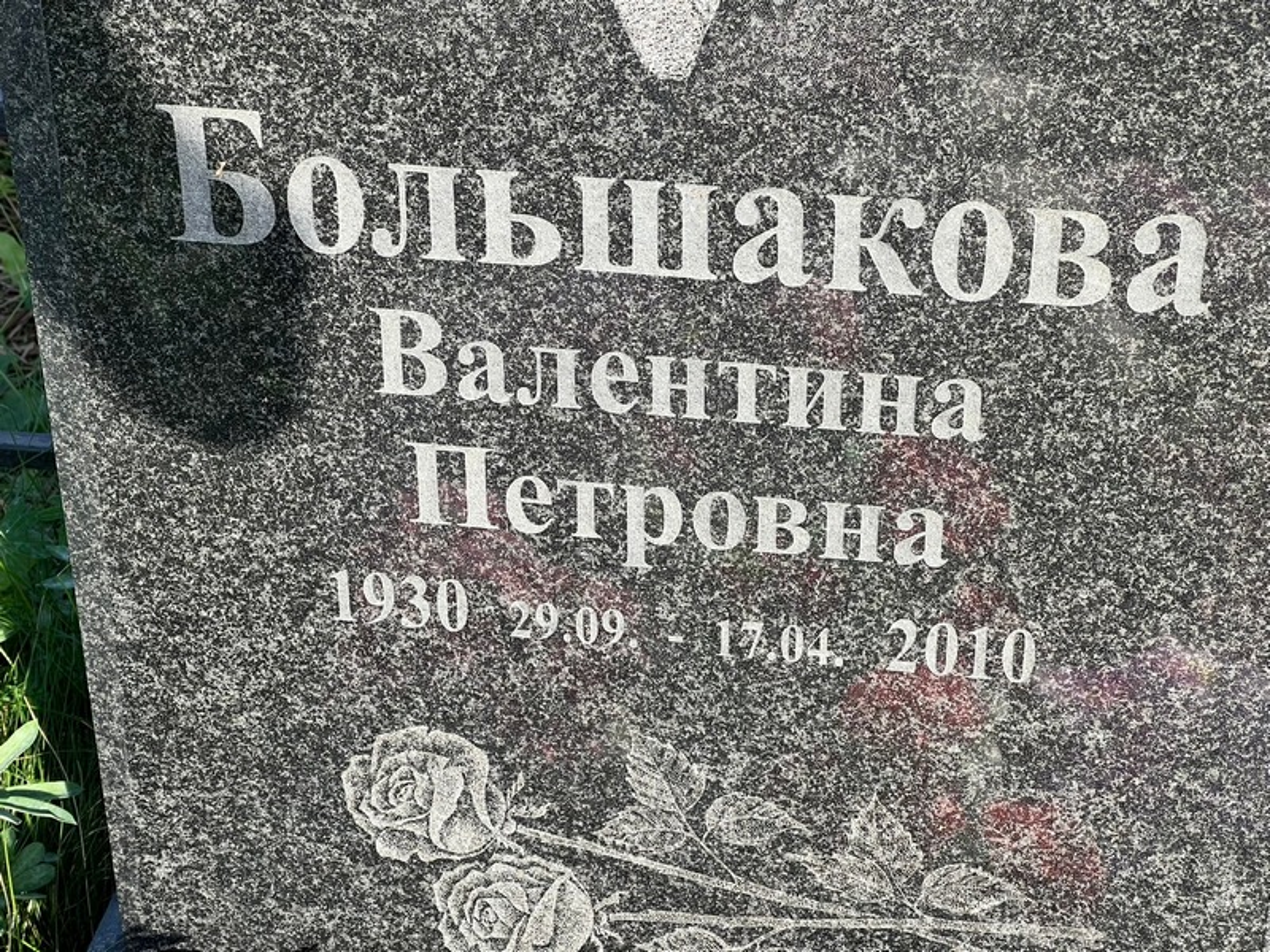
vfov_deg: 19.1
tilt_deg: -32.2
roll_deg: +1.2
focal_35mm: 77
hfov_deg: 25.3
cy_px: 476
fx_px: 2825
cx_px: 635
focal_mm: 9
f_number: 2.8
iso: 32
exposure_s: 1/186
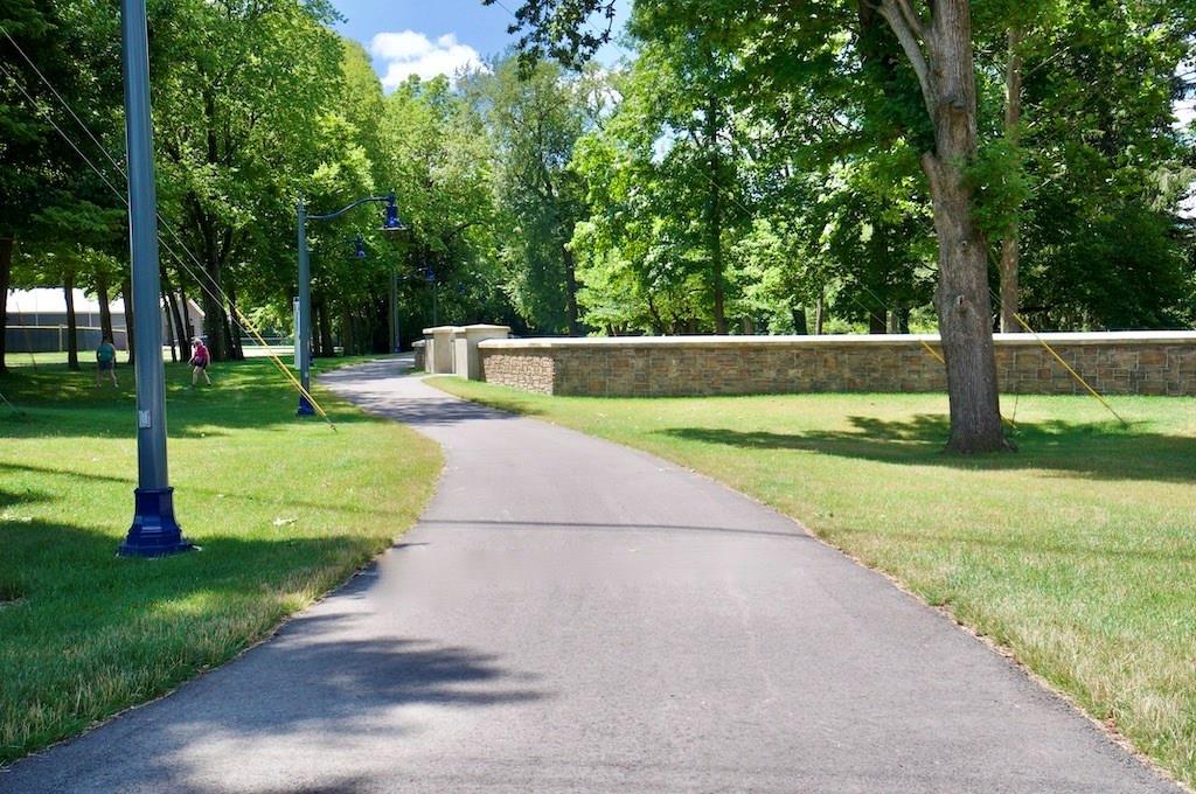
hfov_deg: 53.2
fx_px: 1194
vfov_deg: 36.8
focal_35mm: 36
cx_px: 598
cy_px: 397
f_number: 8
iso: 200
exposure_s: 1/250
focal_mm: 24
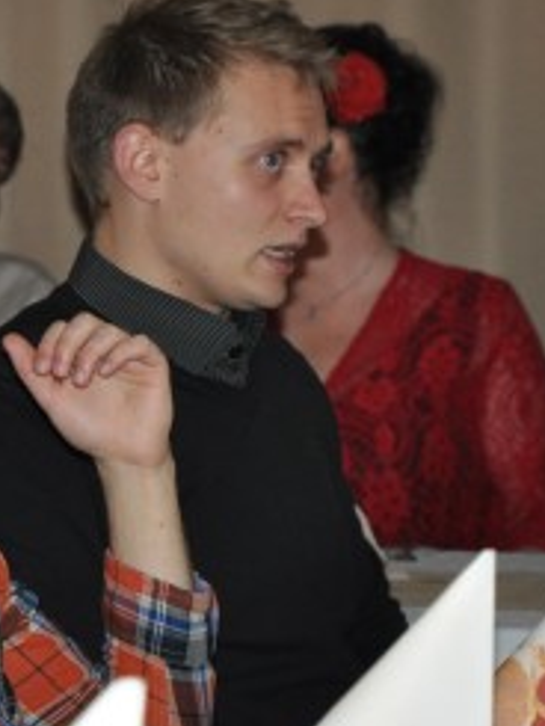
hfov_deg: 6.0
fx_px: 5181
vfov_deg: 8.0
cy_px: 298
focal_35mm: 247
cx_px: 77
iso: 800
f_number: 4.5
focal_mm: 70
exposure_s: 1/60
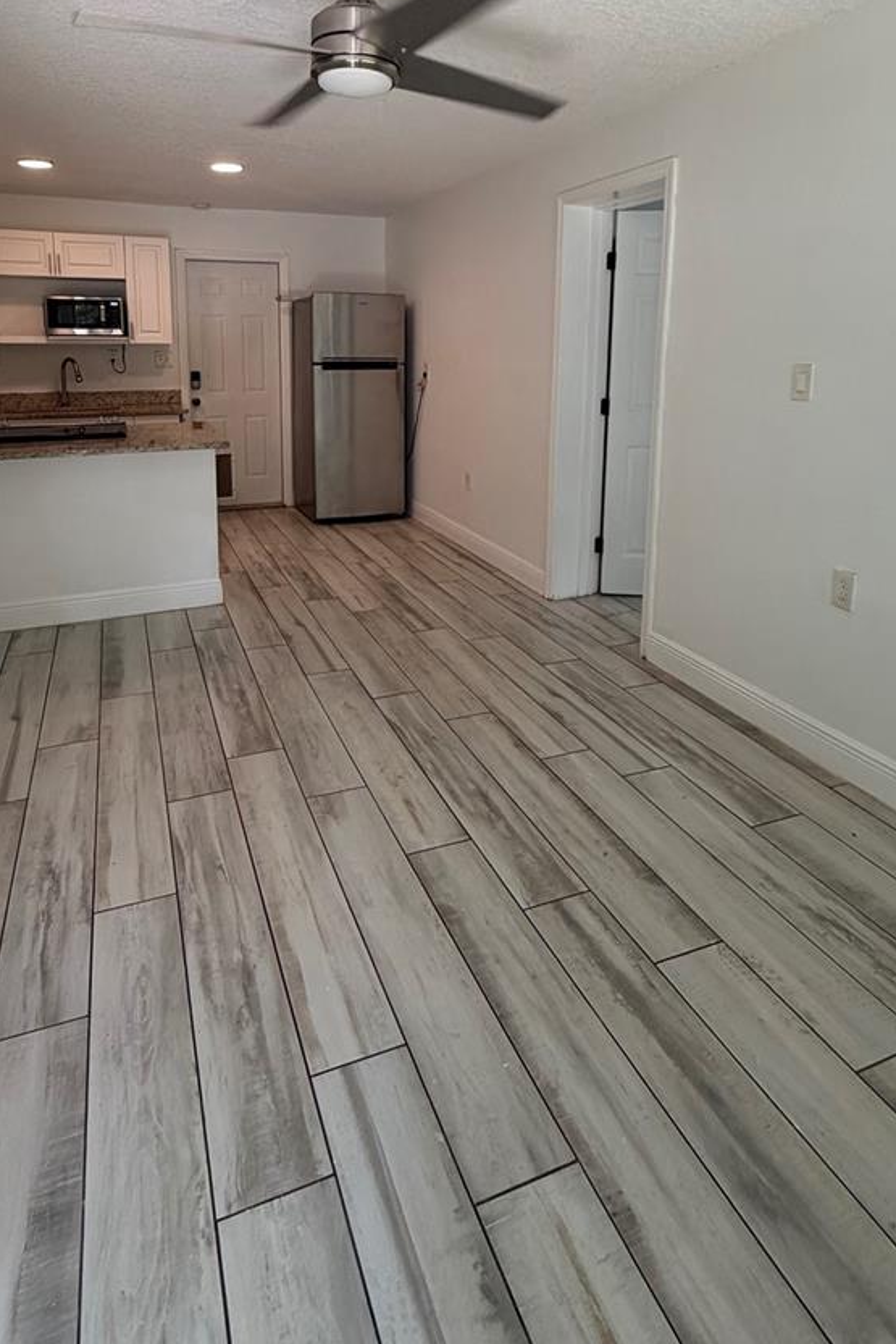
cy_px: 452
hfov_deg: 59.4
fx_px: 784
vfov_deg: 78.7
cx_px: 412
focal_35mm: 21
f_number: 2.2
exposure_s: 1/120
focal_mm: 2.22
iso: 125
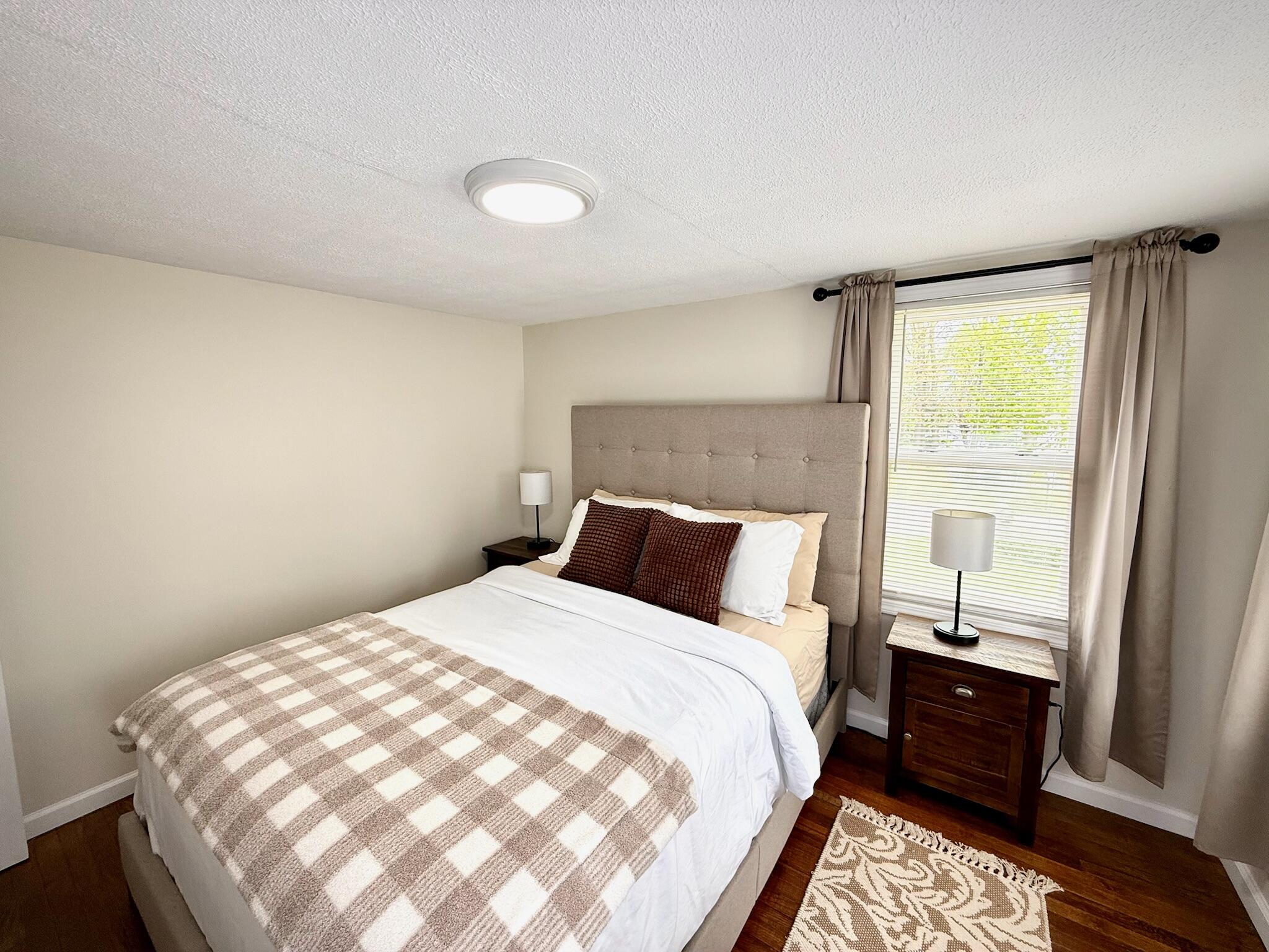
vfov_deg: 85.7
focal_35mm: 14
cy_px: 476
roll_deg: +0.0
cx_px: 634
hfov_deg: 102.1
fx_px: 513
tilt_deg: -6.3
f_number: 2.2
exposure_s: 1/99
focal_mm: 2.22
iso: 80
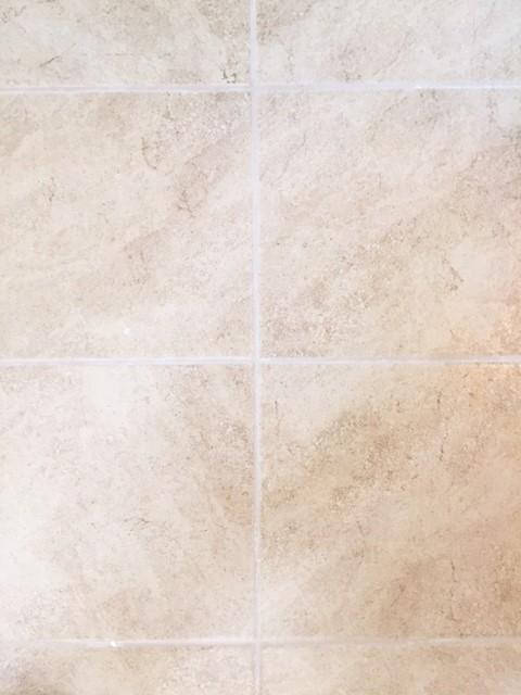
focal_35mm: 29
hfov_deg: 48.2
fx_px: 582
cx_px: 260
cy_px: 348
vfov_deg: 61.7
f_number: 2.2
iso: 40
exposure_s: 1/30
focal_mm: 4.15
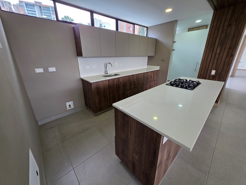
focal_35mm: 13
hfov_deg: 106.2
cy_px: 92
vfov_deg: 89.9
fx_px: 92
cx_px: 123
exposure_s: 1/120
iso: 100
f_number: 1.9
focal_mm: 2.2
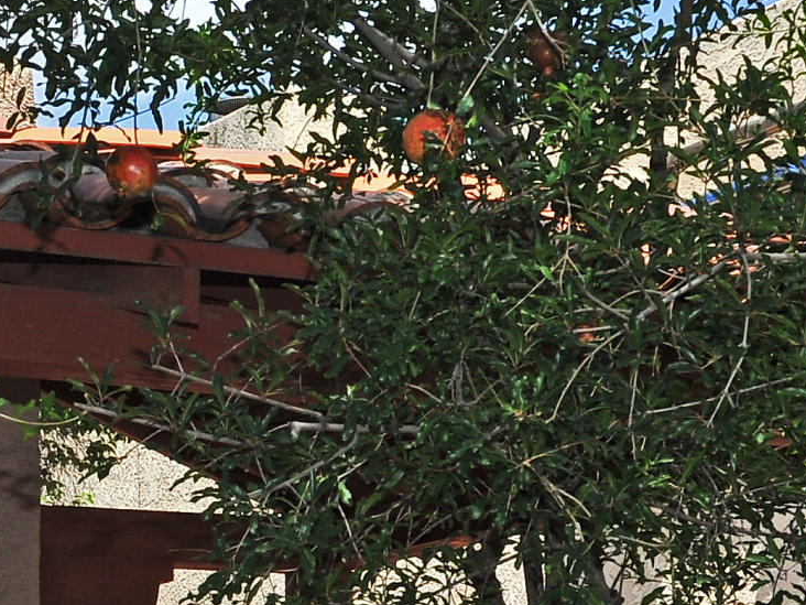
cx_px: -240
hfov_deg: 14.9
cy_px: 828
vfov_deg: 11.4
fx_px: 2934
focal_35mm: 126
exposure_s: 1/320
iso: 320
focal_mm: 32
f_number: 14
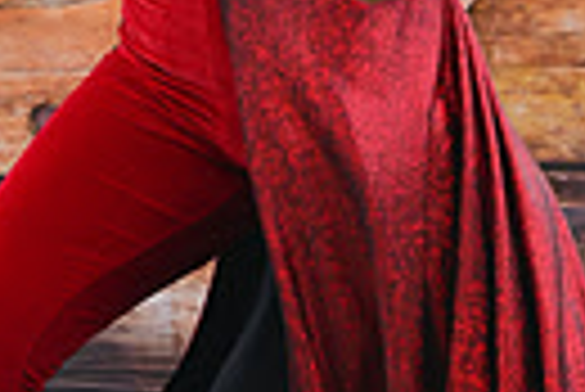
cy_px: -527
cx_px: 160
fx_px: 13470
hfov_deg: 2.5
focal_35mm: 828
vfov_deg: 1.7
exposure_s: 1/640
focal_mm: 240
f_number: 5.6
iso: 200
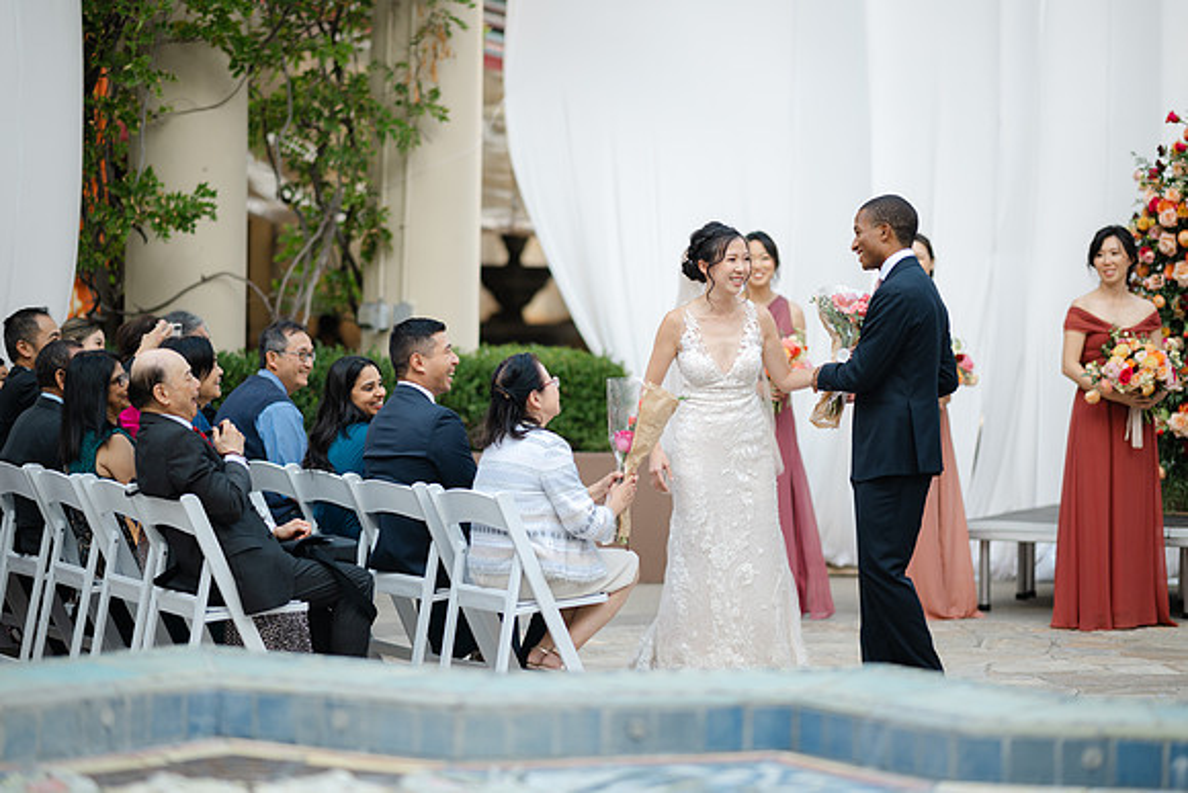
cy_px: 392
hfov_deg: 19.3
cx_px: 588
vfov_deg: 12.9
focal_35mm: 106
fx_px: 3501
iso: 64
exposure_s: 1/400
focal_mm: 105
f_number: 1.4
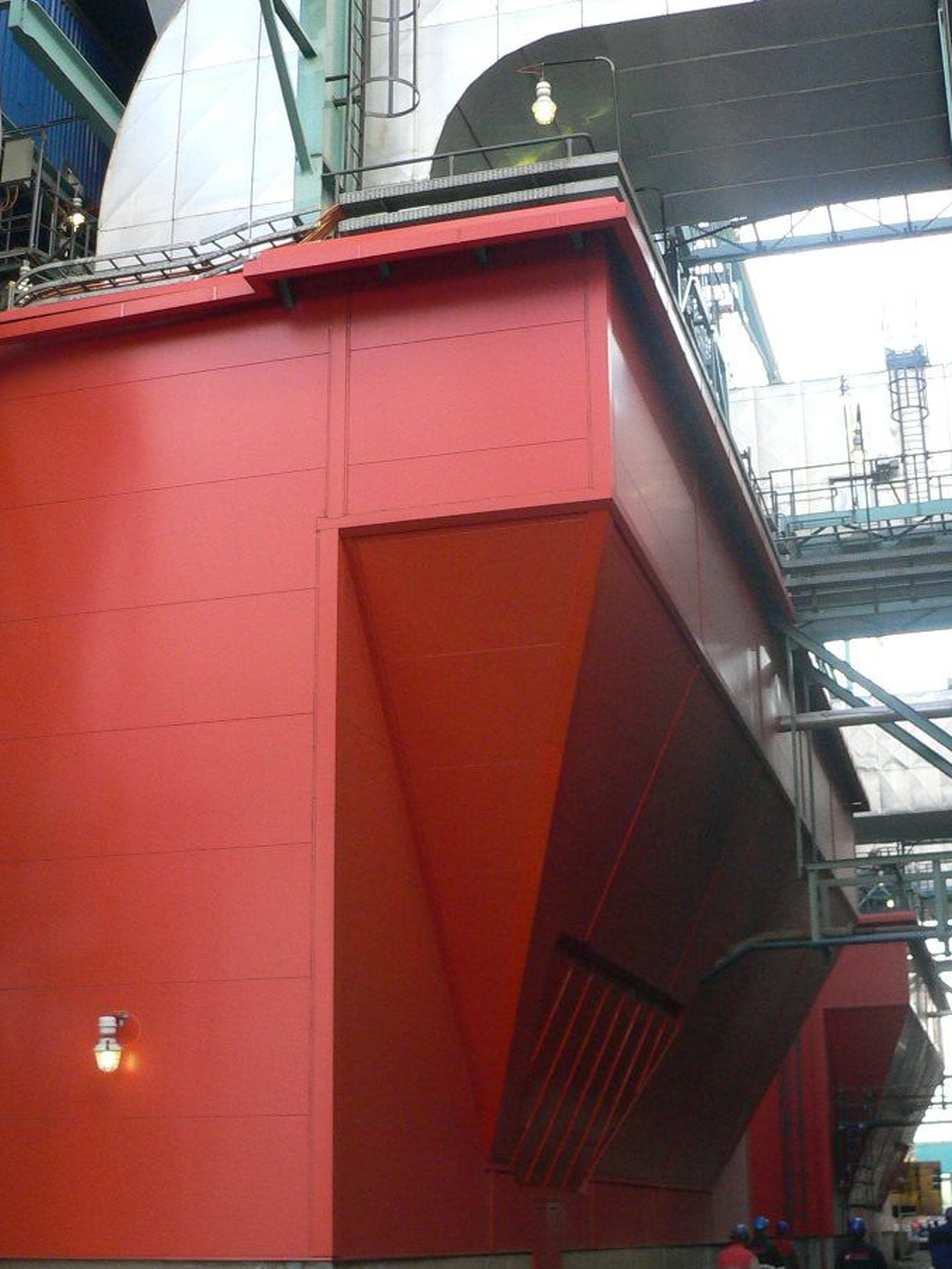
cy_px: 684
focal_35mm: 51
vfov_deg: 37.5
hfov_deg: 28.5
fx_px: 1870
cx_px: 535
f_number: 4
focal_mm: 6
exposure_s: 1/200
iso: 200
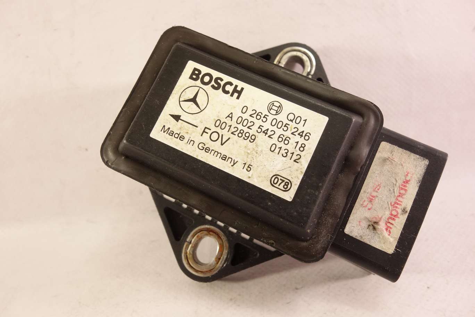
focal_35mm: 28
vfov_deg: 46.4
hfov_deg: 65.5
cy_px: 158
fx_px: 369
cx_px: 238
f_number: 7.1
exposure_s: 1/30
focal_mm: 10.4
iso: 1000
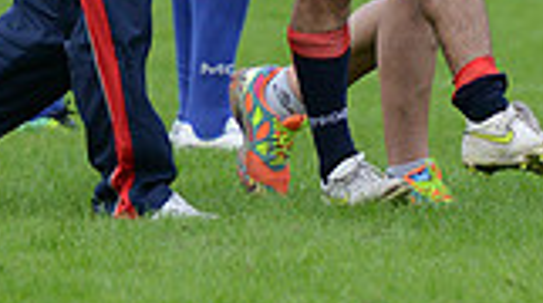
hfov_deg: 2.1
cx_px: 469
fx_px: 14679
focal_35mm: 1021
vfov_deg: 1.2
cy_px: -234
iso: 1250
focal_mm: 270
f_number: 4
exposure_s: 1/500
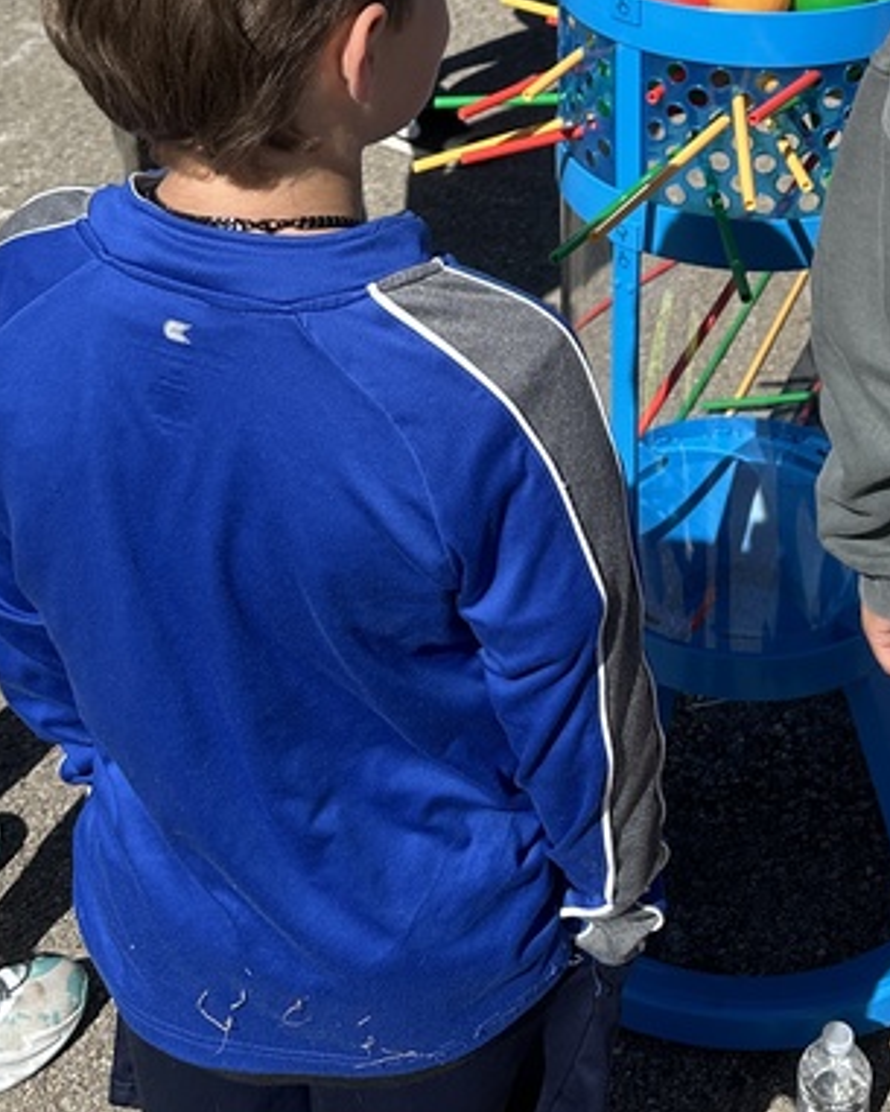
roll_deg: -1.1
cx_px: 598
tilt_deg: -20.2
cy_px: -193
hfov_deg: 24.1
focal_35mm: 63
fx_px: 2073
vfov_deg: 26.9
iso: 80
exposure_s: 1/5263
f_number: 1.78
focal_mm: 6.86
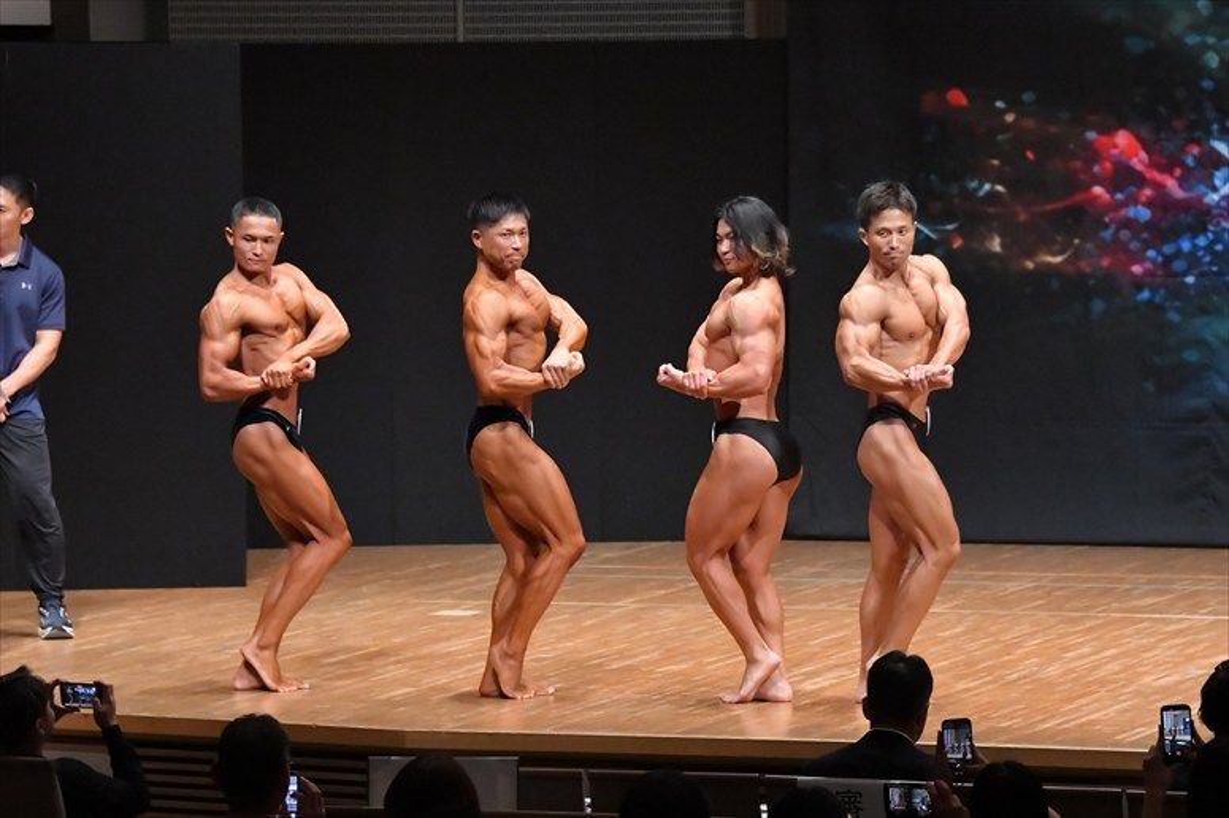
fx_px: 6893
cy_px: 409
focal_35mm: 202
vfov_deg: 6.8
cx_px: 614
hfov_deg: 10.2
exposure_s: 1/400
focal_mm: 135
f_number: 5.6
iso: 10000
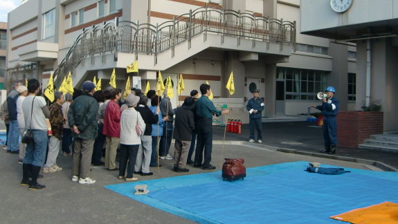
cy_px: 88
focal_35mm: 40
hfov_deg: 50.4
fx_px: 422
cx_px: 188
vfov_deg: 29.7
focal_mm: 5.8
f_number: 2.7
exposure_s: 1/640
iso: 64
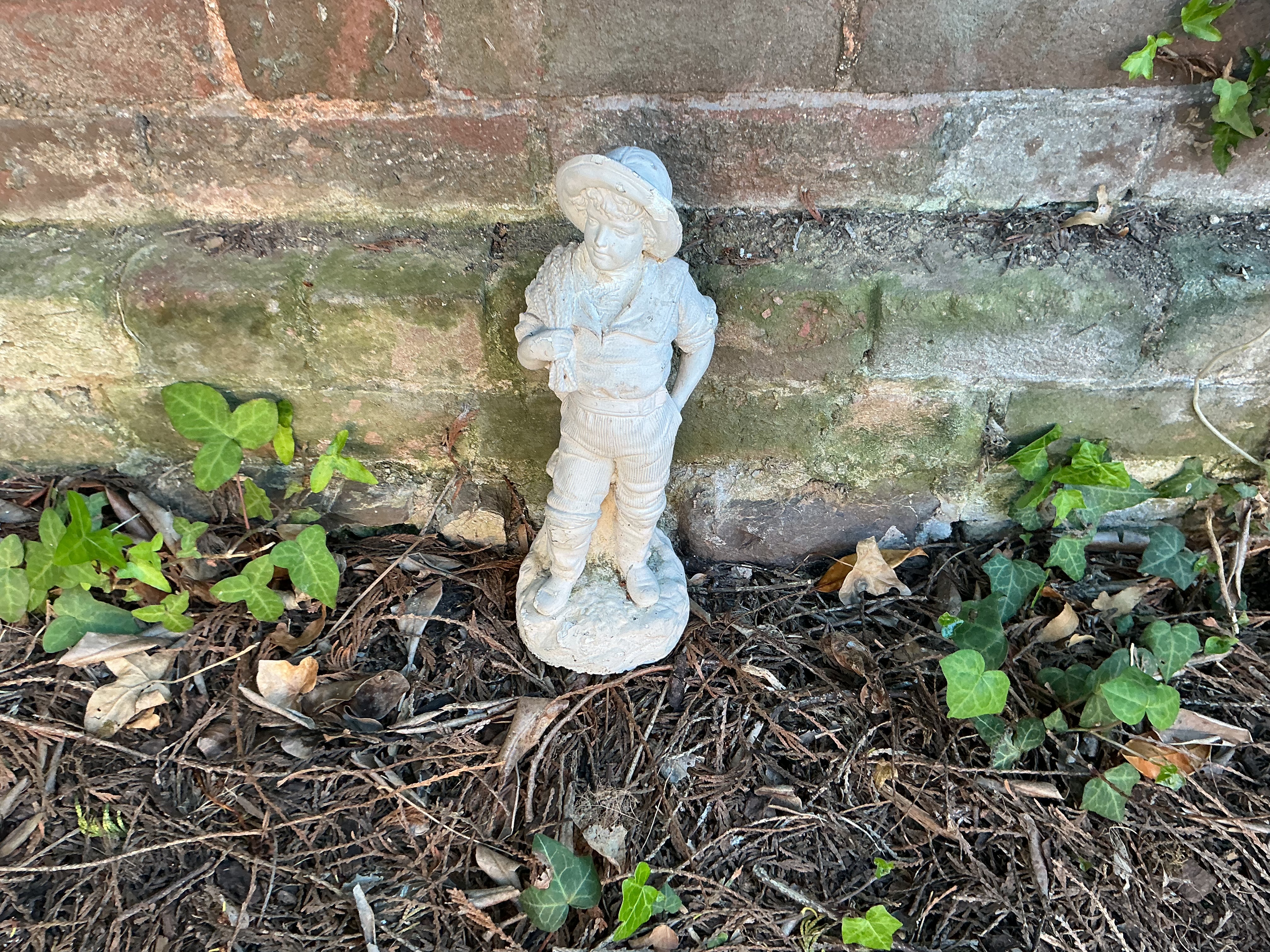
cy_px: 476
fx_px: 1064
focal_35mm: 29
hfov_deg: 61.7
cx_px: 635
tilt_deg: -48.6
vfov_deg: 48.2
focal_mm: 3
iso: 50
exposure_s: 1/60
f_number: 1.8
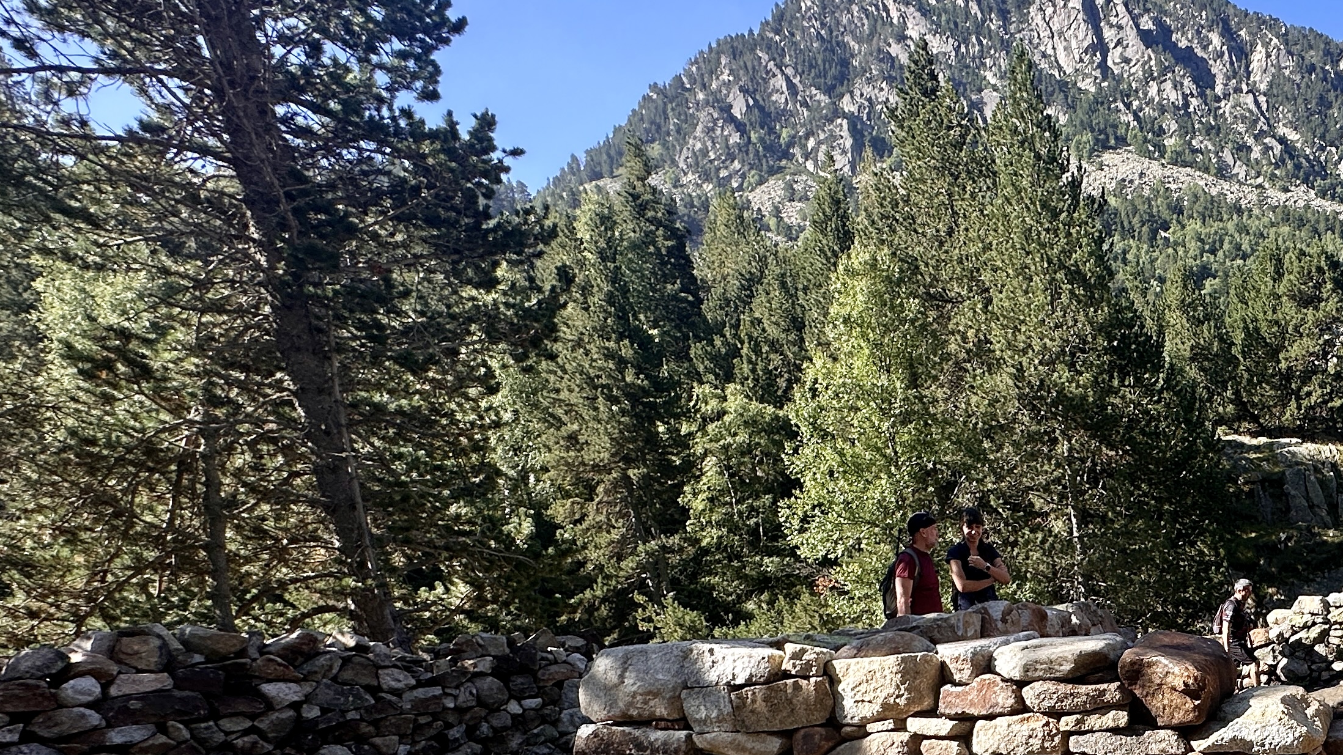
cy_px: 719
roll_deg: +5.7
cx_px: 1174
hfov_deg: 59.3
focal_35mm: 28
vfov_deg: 37.9
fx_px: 997
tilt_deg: -8.4
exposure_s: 1/651
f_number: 2.2
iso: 40
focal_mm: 2.22
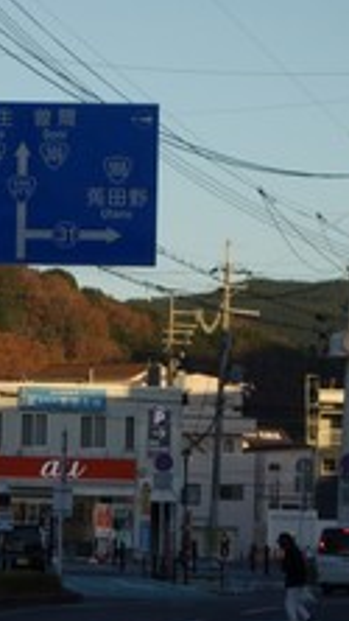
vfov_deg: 10.2
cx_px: 20
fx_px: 3485
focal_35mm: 212
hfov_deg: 5.7
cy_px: 366
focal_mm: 37.1
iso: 125
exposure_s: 1/320
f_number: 5.6
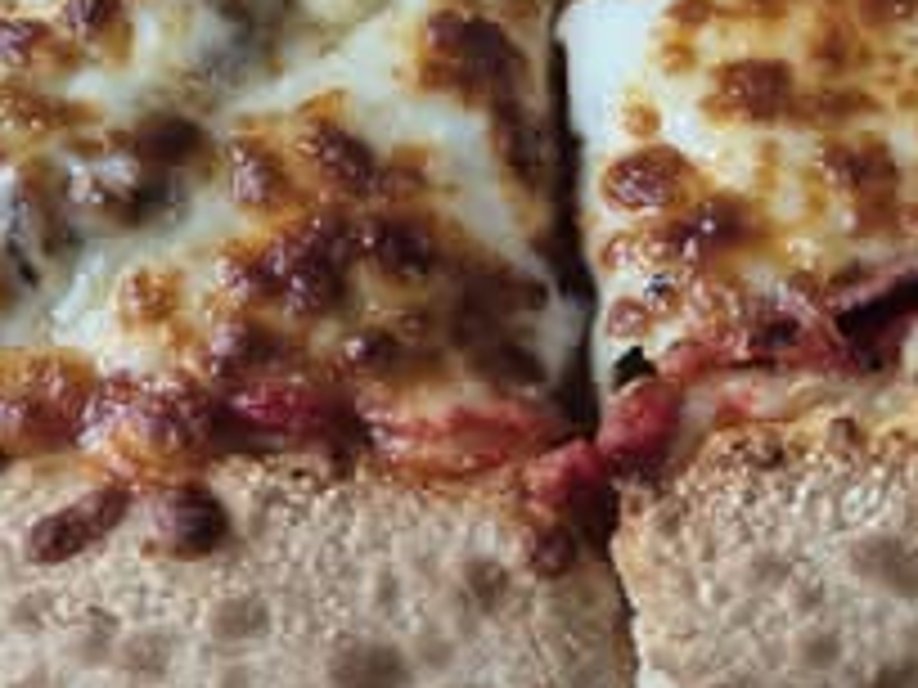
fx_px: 1750
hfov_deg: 29.4
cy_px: -175
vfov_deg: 20.5
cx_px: 450
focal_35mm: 66
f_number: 1.8
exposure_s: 1/100
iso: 250
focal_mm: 5.4
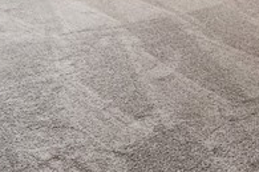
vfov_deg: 16.0
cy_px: -167
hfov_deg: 24.9
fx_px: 481
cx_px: 361
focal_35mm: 67
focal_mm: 12
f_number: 11
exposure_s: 1/1.43
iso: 50
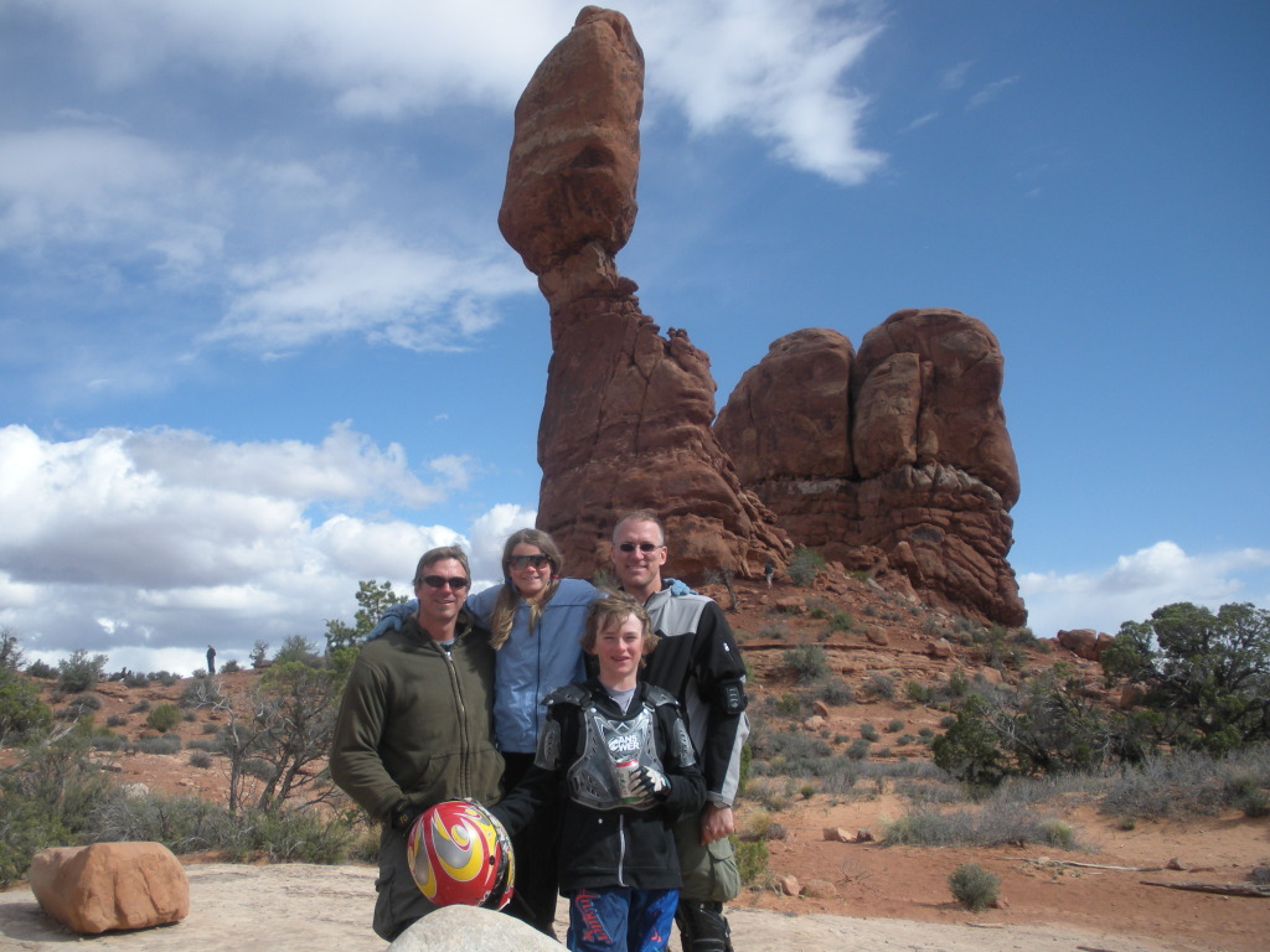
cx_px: 635
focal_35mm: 36
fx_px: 1321
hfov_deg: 51.4
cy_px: 476
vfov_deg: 39.7
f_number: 3.5
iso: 64
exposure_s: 1/790
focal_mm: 6.3
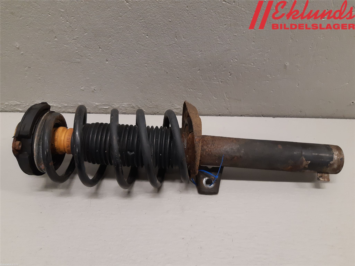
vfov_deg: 53.1
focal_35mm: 26
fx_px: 267
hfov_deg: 67.3
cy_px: 133
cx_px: 178
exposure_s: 1/50
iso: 160
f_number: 1.7
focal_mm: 3.93
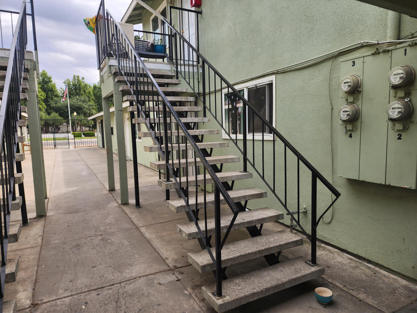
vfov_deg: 58.9
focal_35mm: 23
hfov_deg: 73.9
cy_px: 156
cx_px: 208
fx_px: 277
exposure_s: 1/381
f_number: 1.8
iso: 12
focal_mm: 6.4
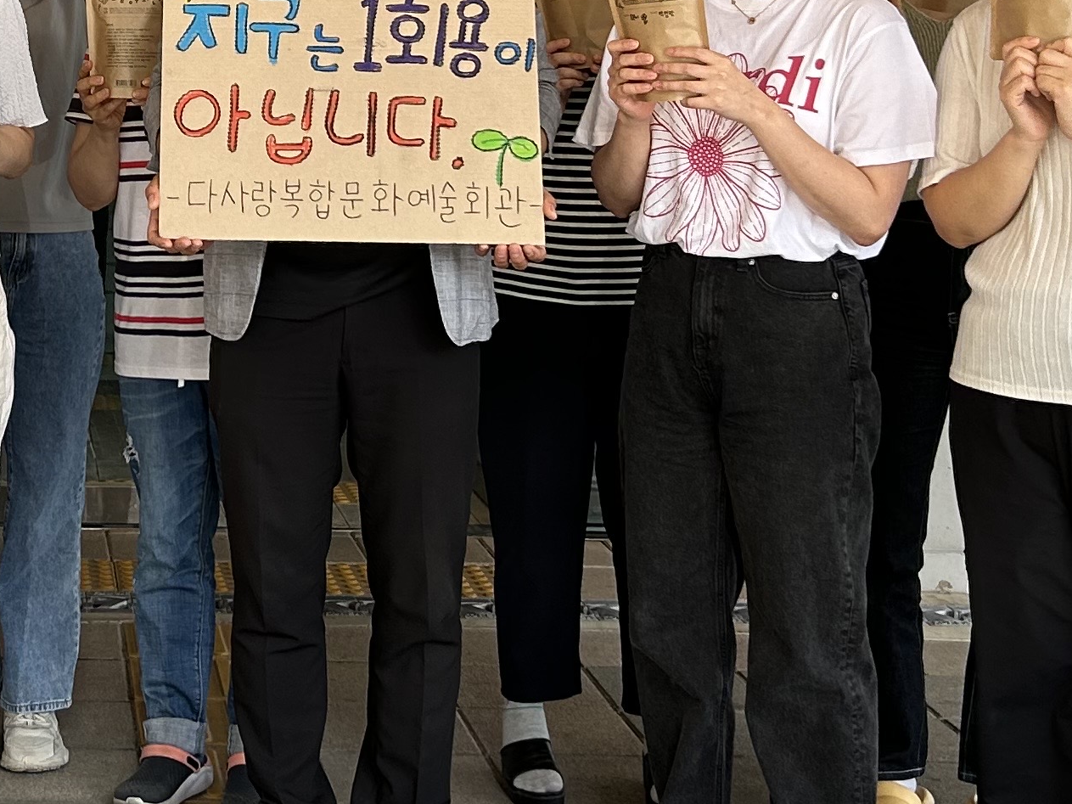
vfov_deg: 17.3
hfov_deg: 22.8
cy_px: -30
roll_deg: -1.1
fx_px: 2570
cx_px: 58
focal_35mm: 83
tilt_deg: +1.7
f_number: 1.5
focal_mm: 5.7
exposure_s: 1/293
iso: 40
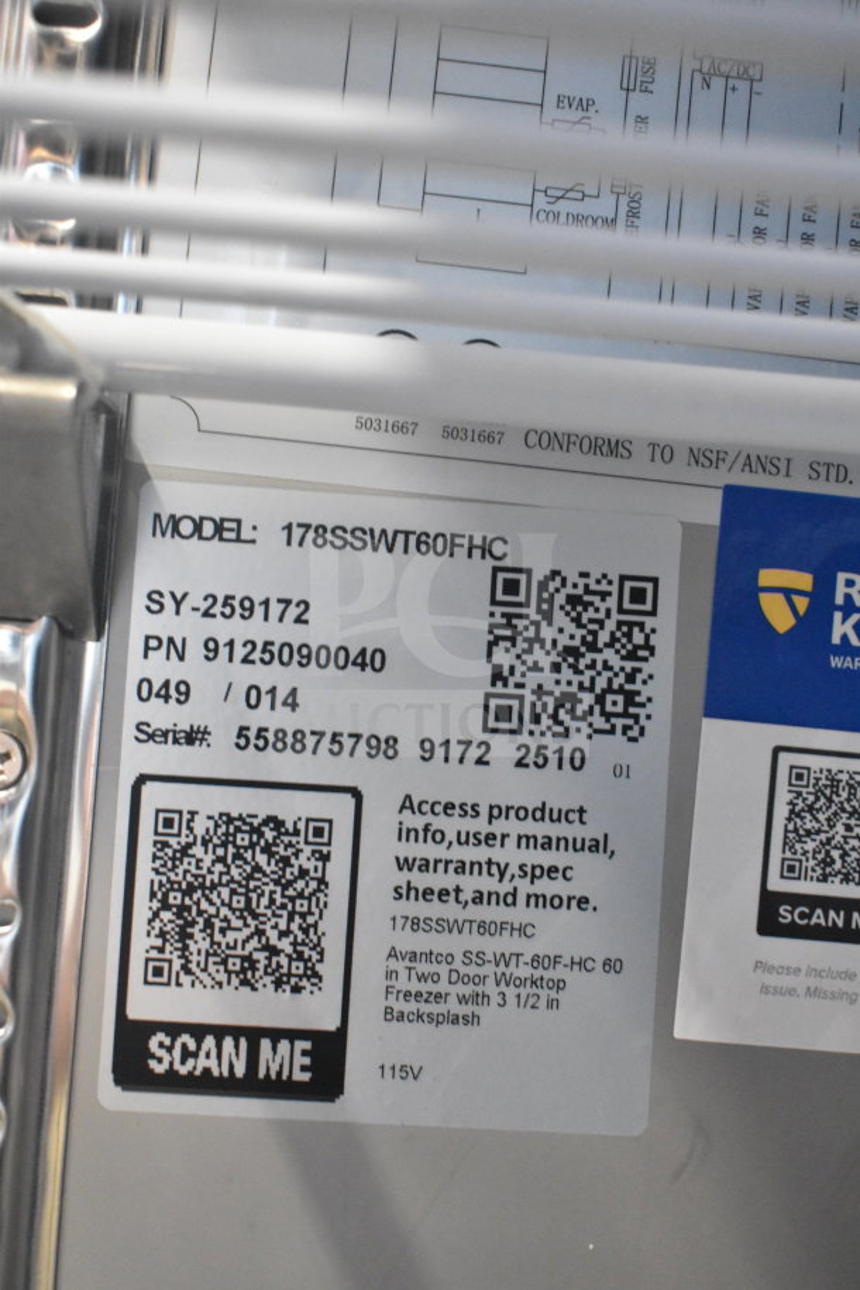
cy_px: 645
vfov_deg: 43.6
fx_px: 1612
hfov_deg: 29.9
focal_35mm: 45
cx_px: 430
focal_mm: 30
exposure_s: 1/50
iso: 6400
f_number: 4.2
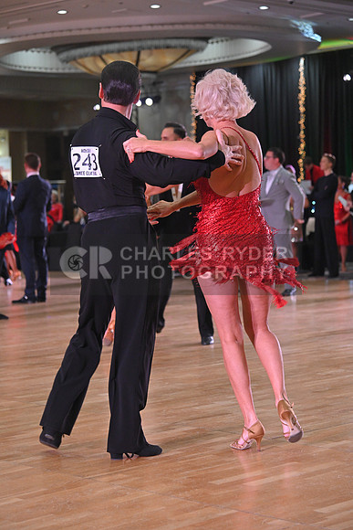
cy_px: 265
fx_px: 1249
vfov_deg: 23.9
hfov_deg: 16.1
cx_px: 176
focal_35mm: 85
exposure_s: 1/320
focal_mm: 85
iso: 2500
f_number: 5
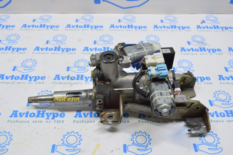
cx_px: 116
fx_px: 252
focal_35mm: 39
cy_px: 78
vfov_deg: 34.2
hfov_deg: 49.6
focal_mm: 26
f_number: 5.6
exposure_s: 1/20
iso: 400
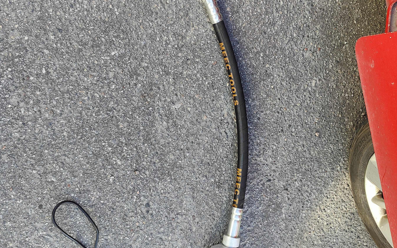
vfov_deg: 35.3
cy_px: 119
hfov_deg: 54.0
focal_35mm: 36
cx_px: 200
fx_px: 390
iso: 50
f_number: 1.8
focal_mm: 6.06
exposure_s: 1/193
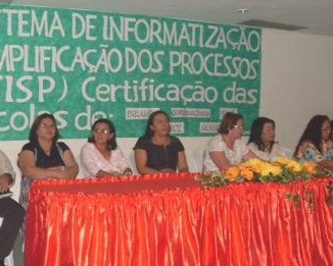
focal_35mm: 47
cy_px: 159
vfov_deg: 32.0
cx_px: 143
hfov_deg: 39.4
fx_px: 463
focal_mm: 6.3
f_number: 2.8
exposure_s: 1/45
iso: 200
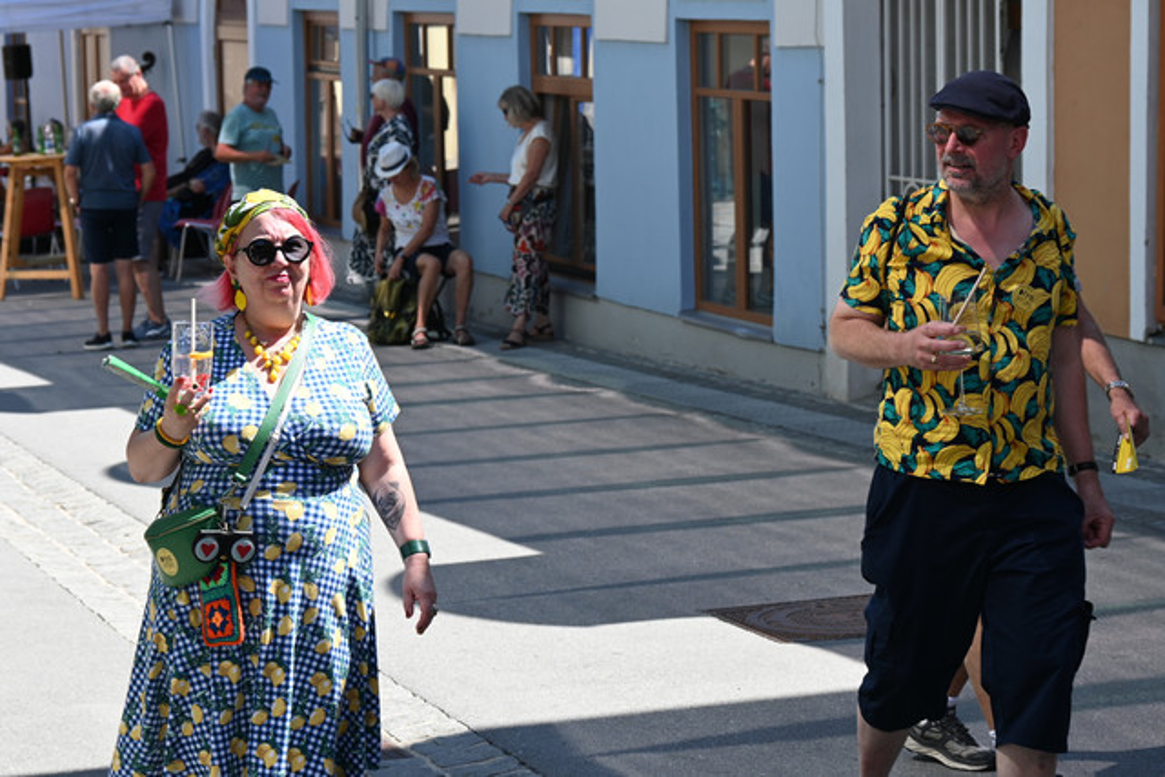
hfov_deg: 19.5
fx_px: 3398
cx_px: 582
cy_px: 388
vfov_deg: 13.0
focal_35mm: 105
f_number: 6
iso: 100
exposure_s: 1/200
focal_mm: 70
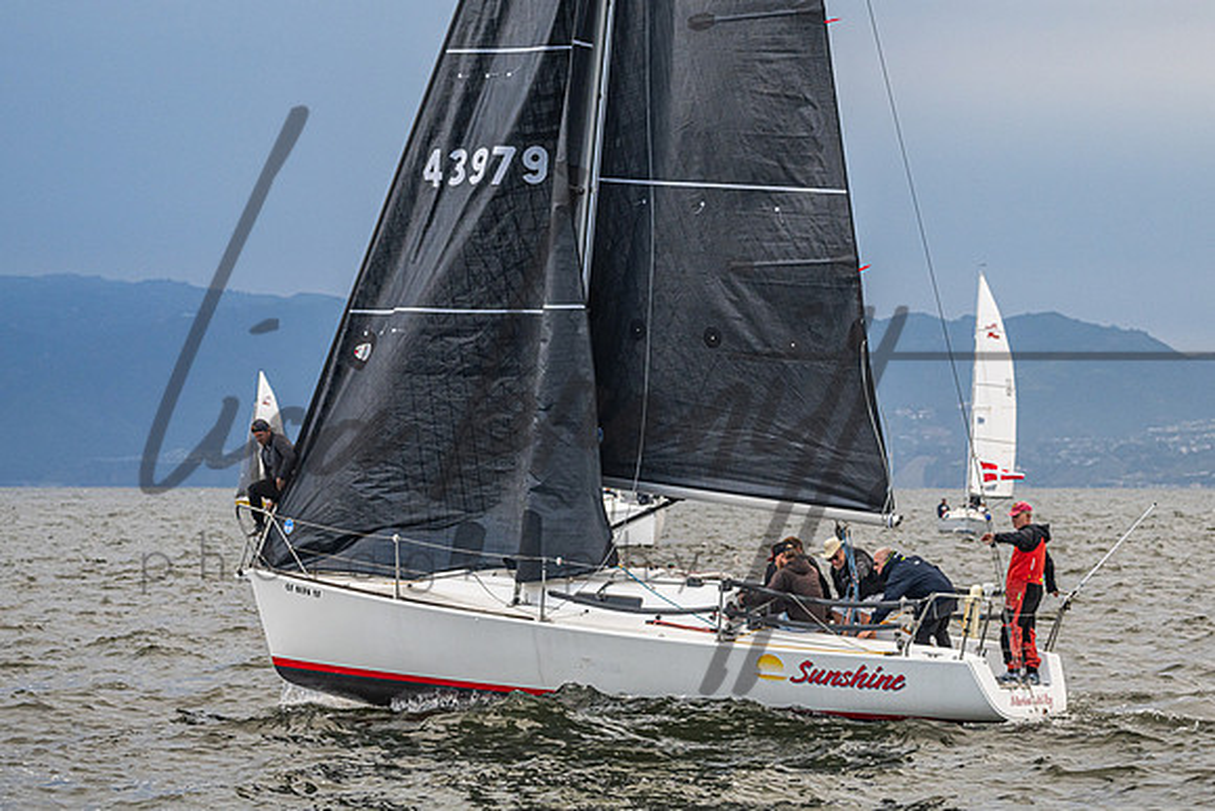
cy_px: 299
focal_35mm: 160
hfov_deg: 12.9
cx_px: 619
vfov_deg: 8.6
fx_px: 5392
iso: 400
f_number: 5.6
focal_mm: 125
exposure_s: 1/2000
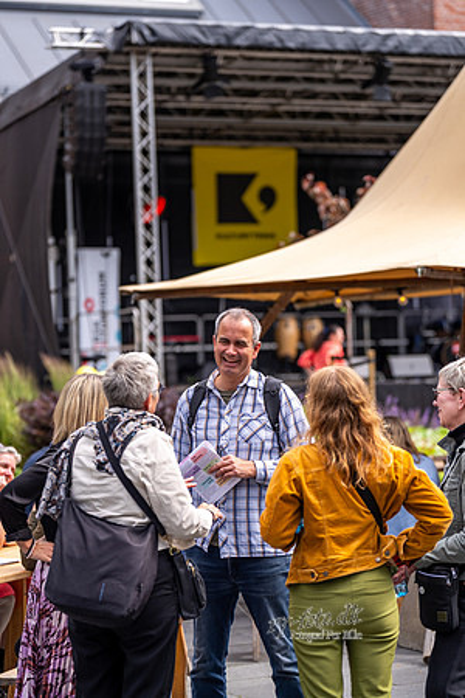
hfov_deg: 13.2
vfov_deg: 19.6
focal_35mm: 104
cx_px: 232
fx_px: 2015
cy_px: 349
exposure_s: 1/800
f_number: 2.8
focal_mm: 104
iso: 100
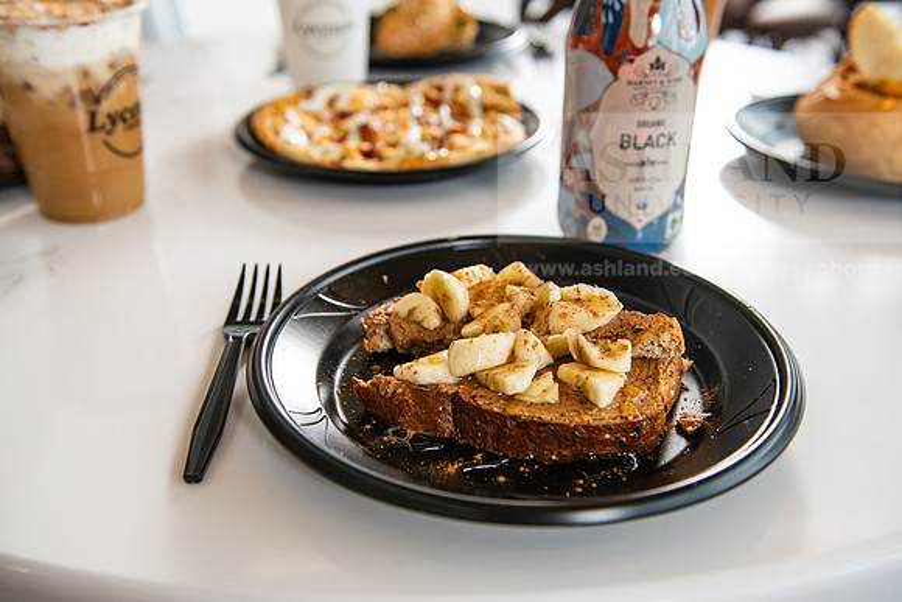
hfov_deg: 50.7
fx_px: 952
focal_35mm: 38
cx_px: 451
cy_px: 301
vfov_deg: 35.1
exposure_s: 1/200
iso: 800
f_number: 4
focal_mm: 38
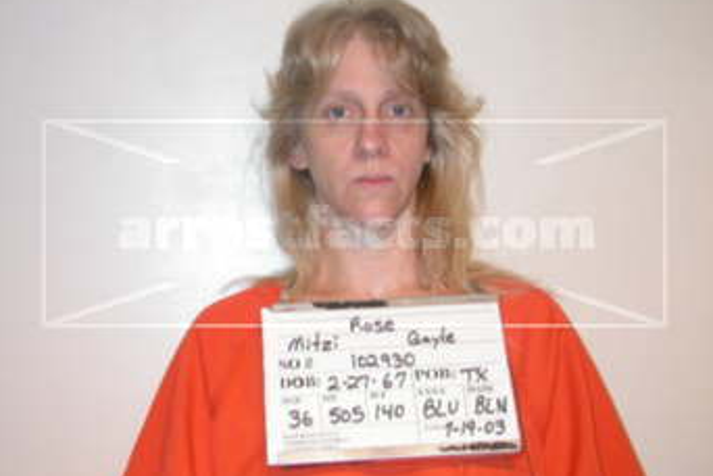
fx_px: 1267
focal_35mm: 64
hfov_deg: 31.4
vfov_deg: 21.2
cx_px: 355
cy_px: 224
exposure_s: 1/60.3
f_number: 3.1
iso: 100
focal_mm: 12.7
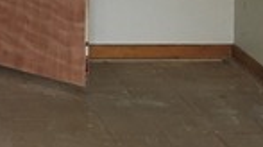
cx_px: -102
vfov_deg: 8.3
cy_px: -156
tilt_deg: -4.6
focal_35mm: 138
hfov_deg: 14.7
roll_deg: +0.2
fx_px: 960
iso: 200
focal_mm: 4.15
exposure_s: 1/24
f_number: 2.2
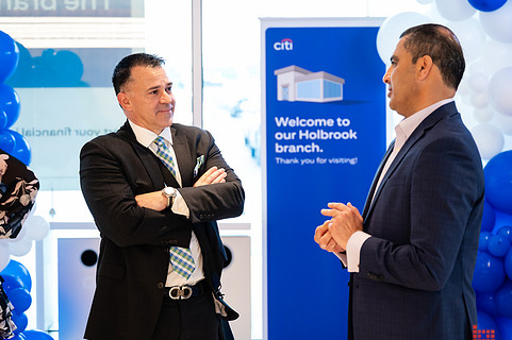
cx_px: 244
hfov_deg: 25.7
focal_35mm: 79
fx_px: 1123
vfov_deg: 17.3
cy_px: 172
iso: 1000
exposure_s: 1/200
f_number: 3.2
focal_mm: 63
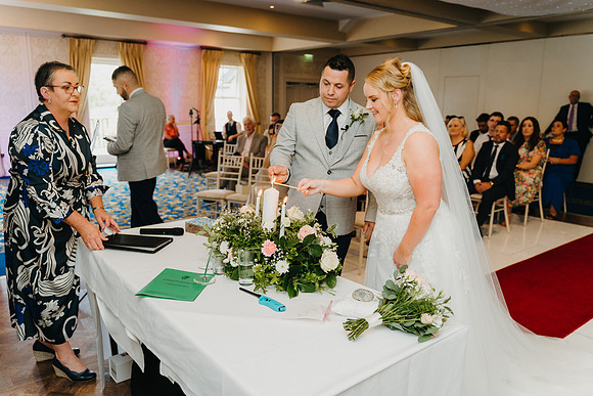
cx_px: 296
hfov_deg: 65.2
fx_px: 463
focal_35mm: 28
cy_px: 198
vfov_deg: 46.2
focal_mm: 28
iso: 800
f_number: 2.8
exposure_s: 1/160
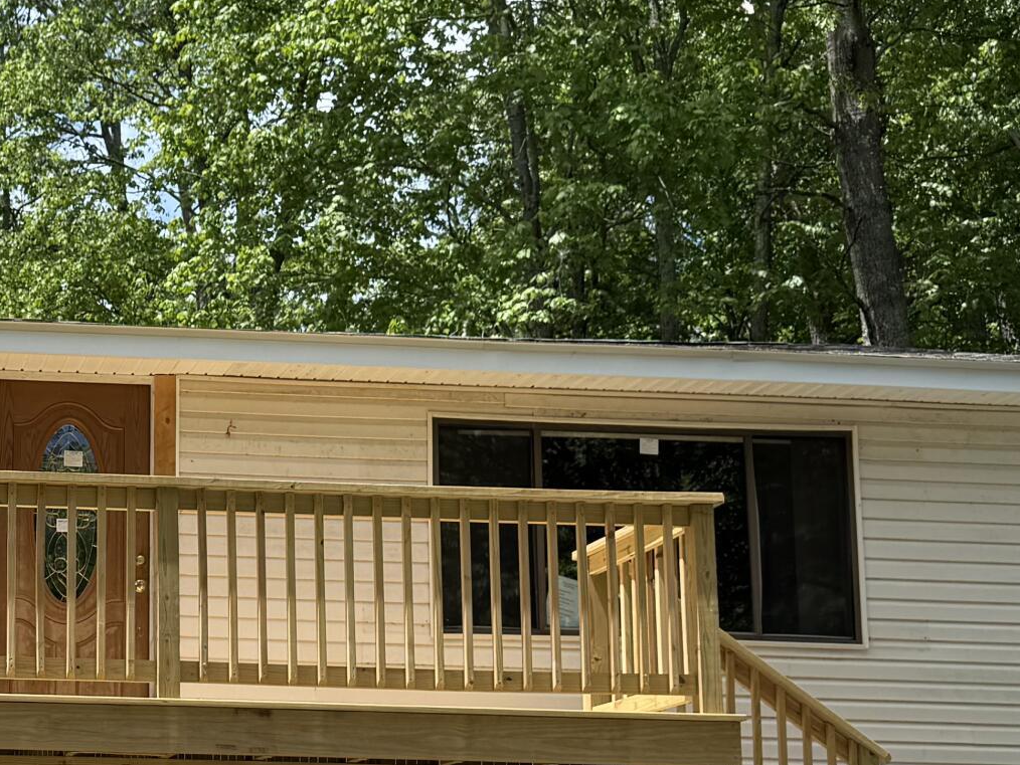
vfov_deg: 20.4
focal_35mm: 71
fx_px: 2093
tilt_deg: +9.1
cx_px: -54
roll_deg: -0.9
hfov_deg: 25.7
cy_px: 648
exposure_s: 1/2611
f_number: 1.78
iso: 80
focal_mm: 6.76
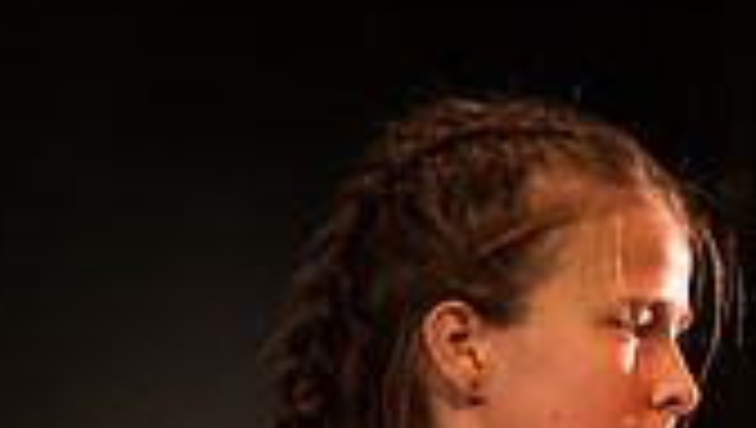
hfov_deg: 4.1
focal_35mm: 517
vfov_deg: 2.4
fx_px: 10377
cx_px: 1245
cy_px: 787
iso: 320
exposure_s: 1/80
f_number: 2.8
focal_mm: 128
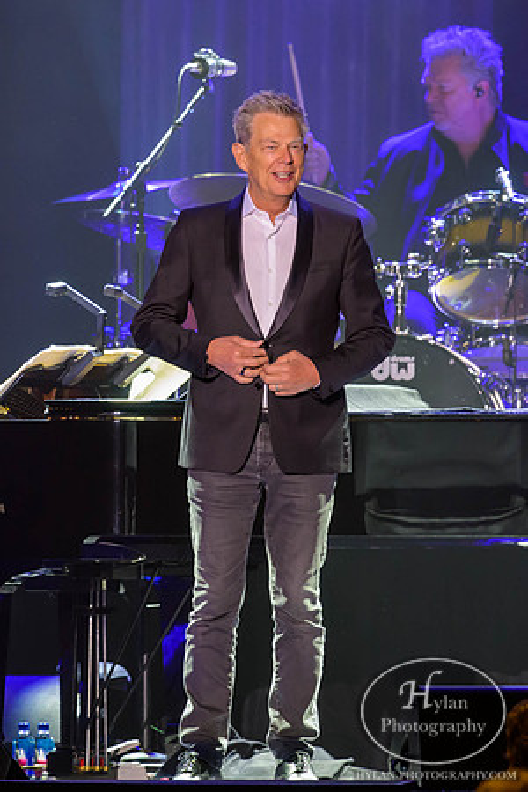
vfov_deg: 3.0
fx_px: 15112
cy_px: 289
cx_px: 197
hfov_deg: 2.0
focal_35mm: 687
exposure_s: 1/250
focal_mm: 300
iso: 1400
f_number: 4.5
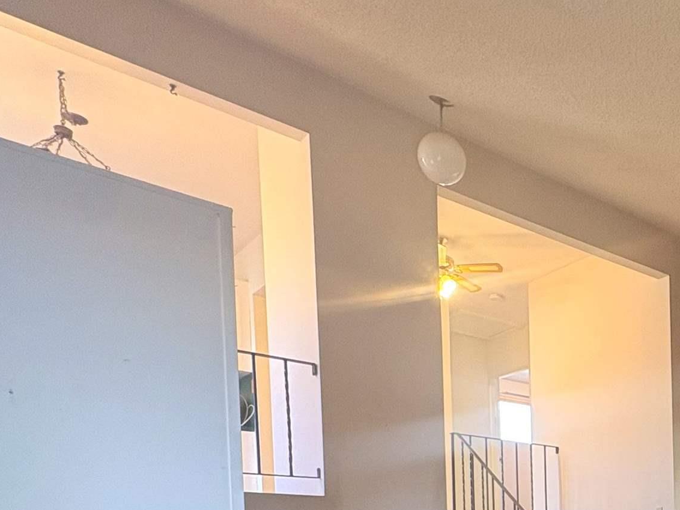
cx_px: 718
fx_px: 746
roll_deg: +0.9
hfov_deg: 41.0
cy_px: 595
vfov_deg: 32.1
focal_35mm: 38
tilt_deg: -2.0
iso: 160
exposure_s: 1/60
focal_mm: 2.22
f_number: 2.2
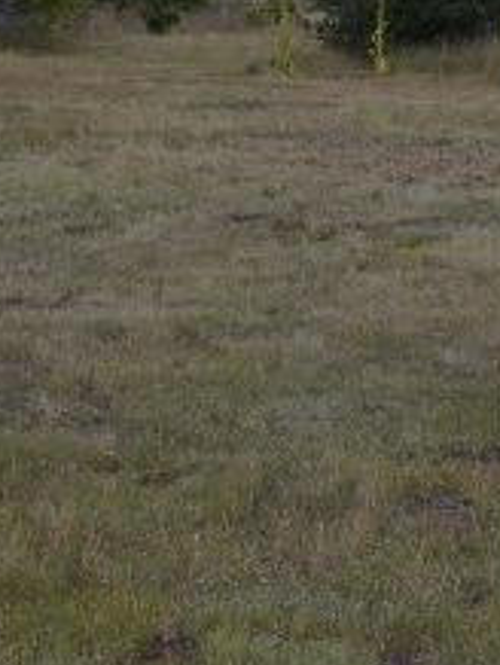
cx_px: 1488
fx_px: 3652
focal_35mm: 190
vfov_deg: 10.2
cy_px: -185
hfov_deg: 7.0
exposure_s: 1/200
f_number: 9
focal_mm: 24
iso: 100
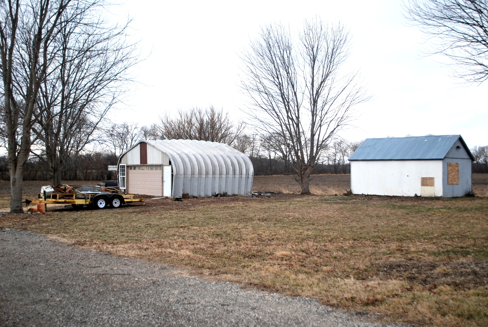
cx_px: 244
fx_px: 489
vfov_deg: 37.0
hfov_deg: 53.1
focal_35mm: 36
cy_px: 164
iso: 200
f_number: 4.2
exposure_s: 1/500
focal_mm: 24
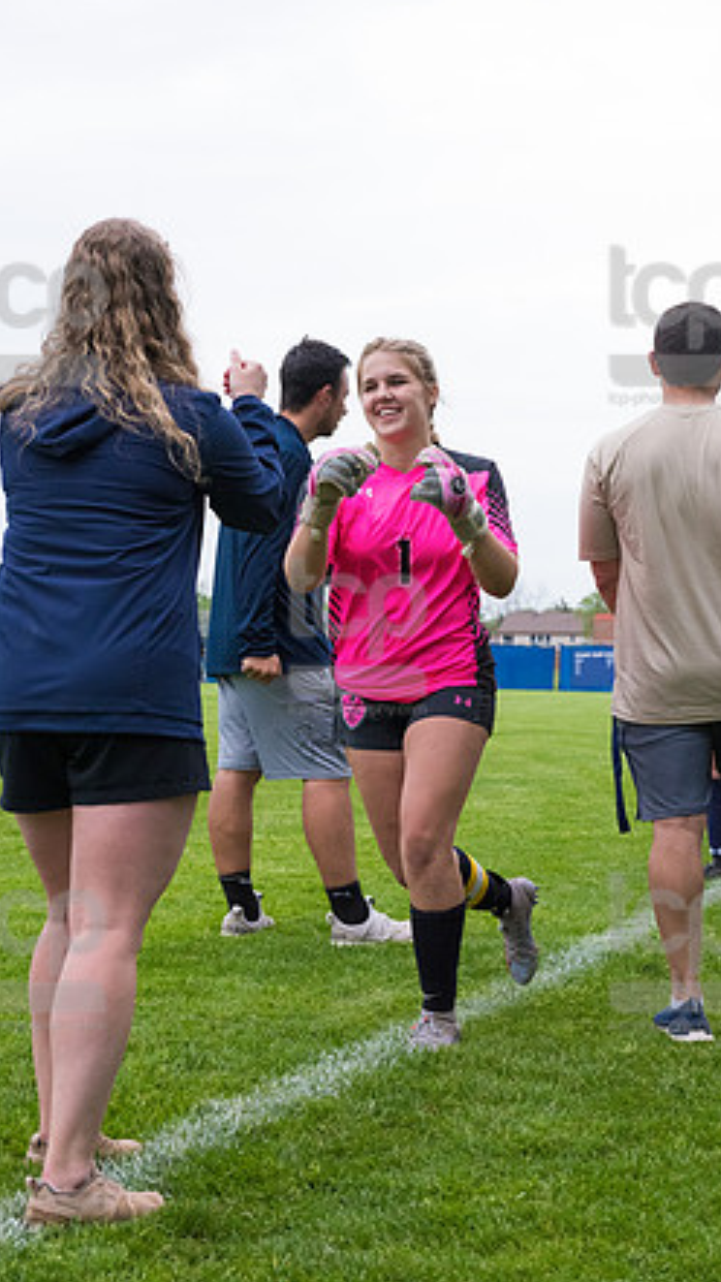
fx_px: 2108
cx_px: 358
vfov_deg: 33.8
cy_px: 637
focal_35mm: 62
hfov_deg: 19.4
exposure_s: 1/1000
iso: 3200
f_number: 6.3
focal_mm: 58
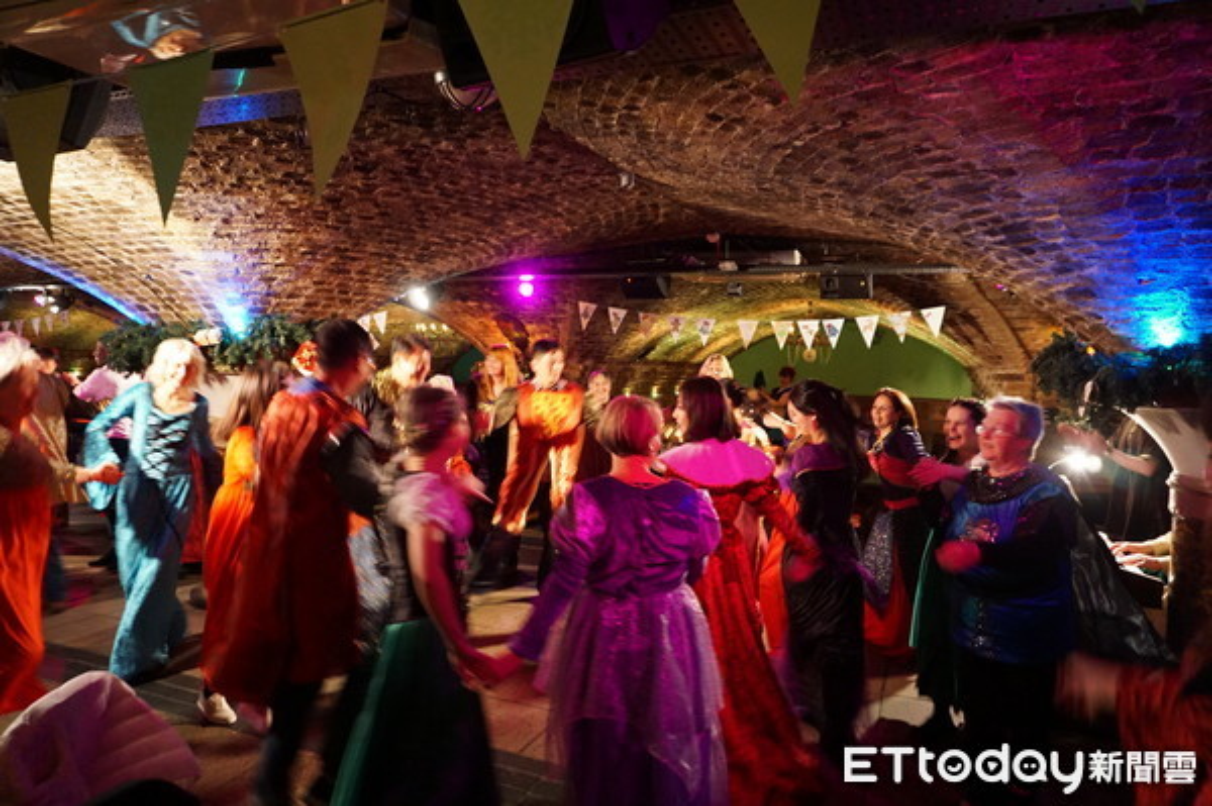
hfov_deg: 73.8
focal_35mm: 24
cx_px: 606
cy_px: 403
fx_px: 807
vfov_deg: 53.1
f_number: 3.5
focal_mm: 16
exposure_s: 1/25
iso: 3200
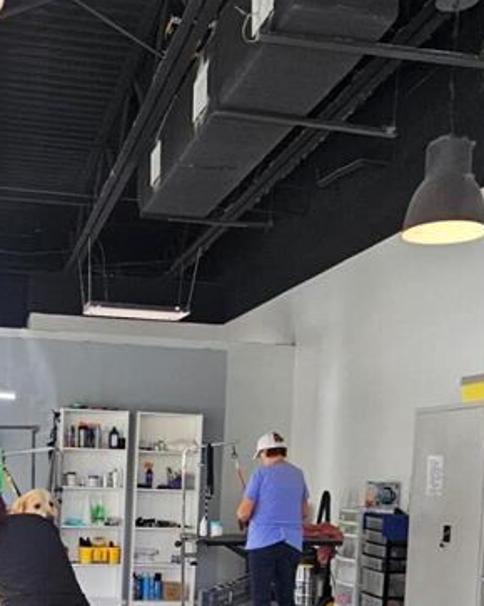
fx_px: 753
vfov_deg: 41.0
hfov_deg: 34.7
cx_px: 105
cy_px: 528
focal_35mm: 42
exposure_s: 1/60
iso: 50
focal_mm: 2.2
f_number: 2.2
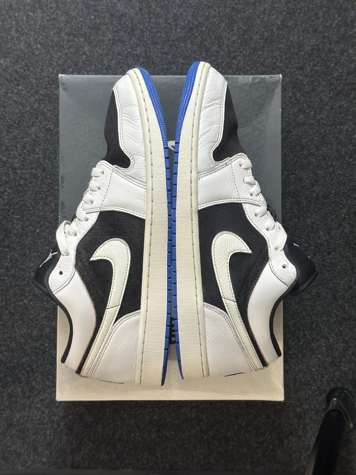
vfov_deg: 39.7
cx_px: 178
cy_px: 238
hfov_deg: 30.3
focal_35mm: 48
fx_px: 658
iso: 250
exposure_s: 1/50
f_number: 1.78
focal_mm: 6.86
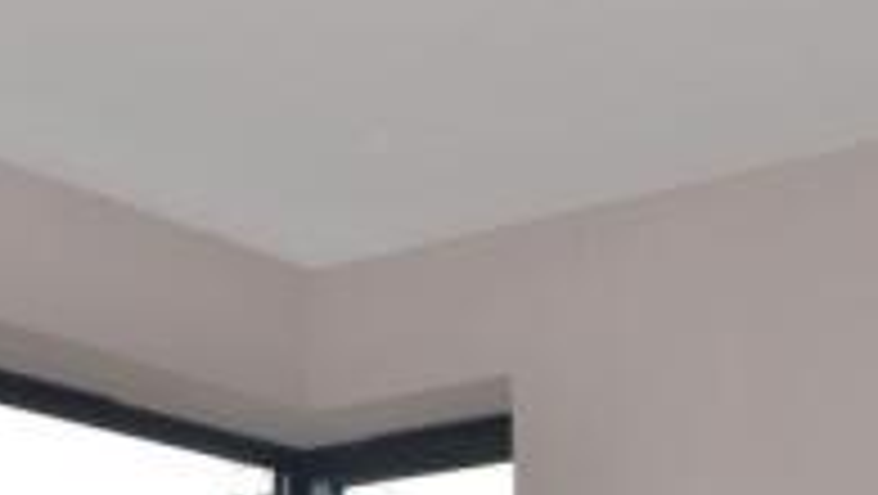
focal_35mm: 95
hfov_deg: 22.4
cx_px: 459
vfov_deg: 11.6
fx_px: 2213
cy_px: 954
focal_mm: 18
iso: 400
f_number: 10
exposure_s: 1/200
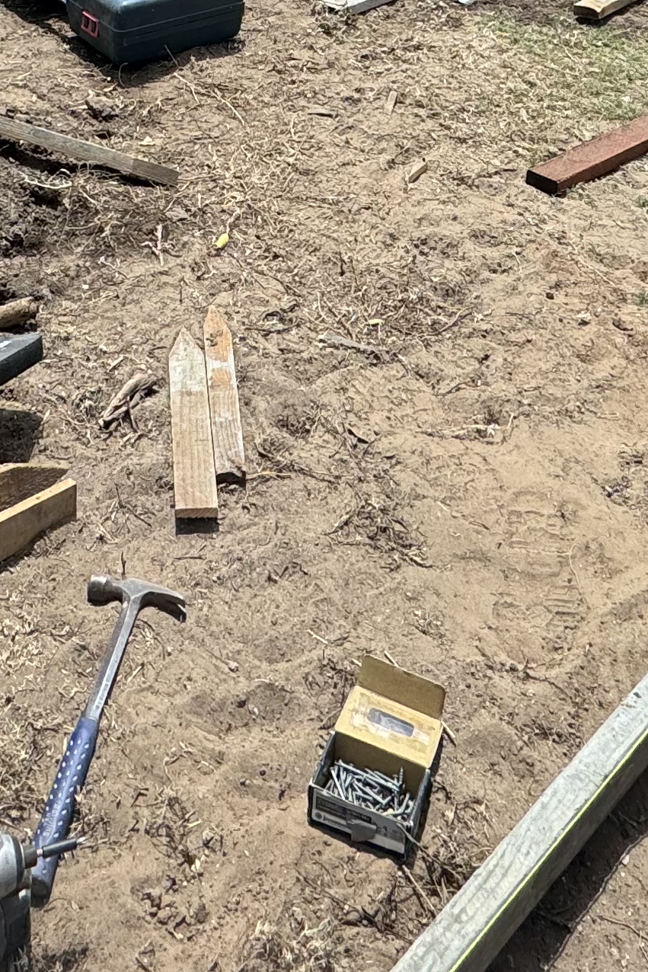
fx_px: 1242
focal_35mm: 46
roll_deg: -1.9
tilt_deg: -17.5
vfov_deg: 36.7
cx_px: 215
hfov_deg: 29.1
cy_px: -75
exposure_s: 1/1126
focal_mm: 2.22
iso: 50
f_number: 2.2
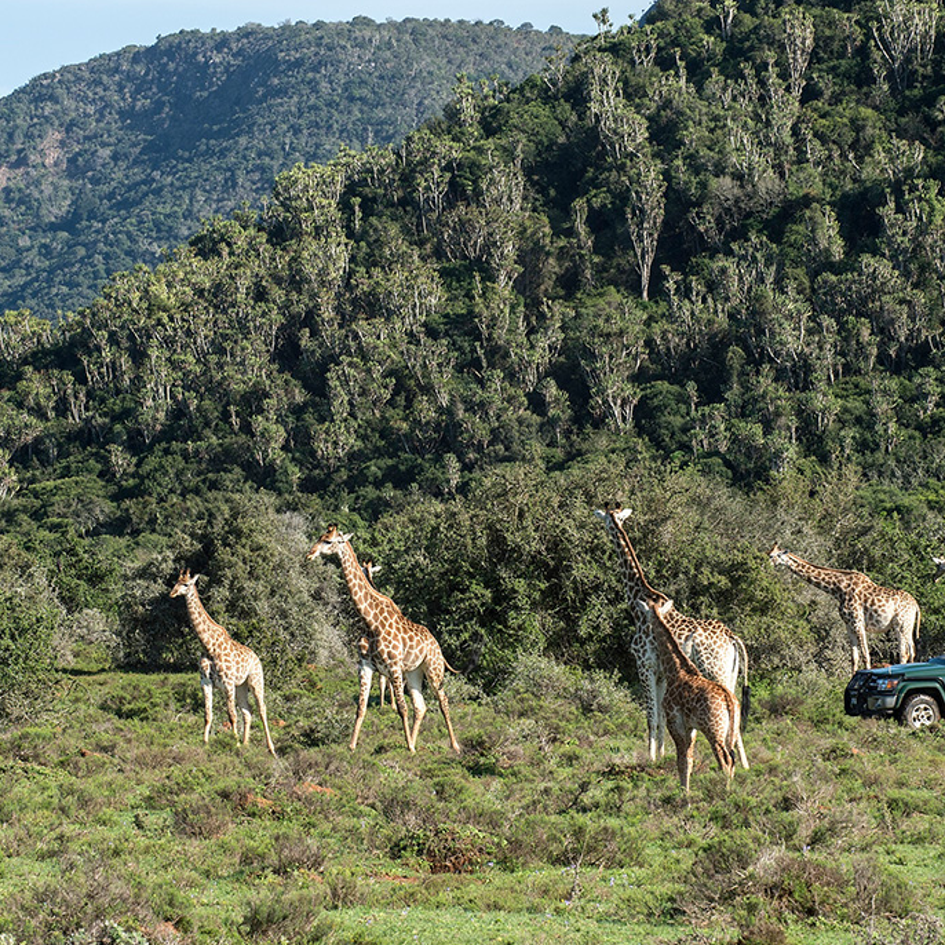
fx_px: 7042
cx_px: 430
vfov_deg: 7.7
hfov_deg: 7.7
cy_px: 441
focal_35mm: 228
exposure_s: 1/160
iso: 400
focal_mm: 155
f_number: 13
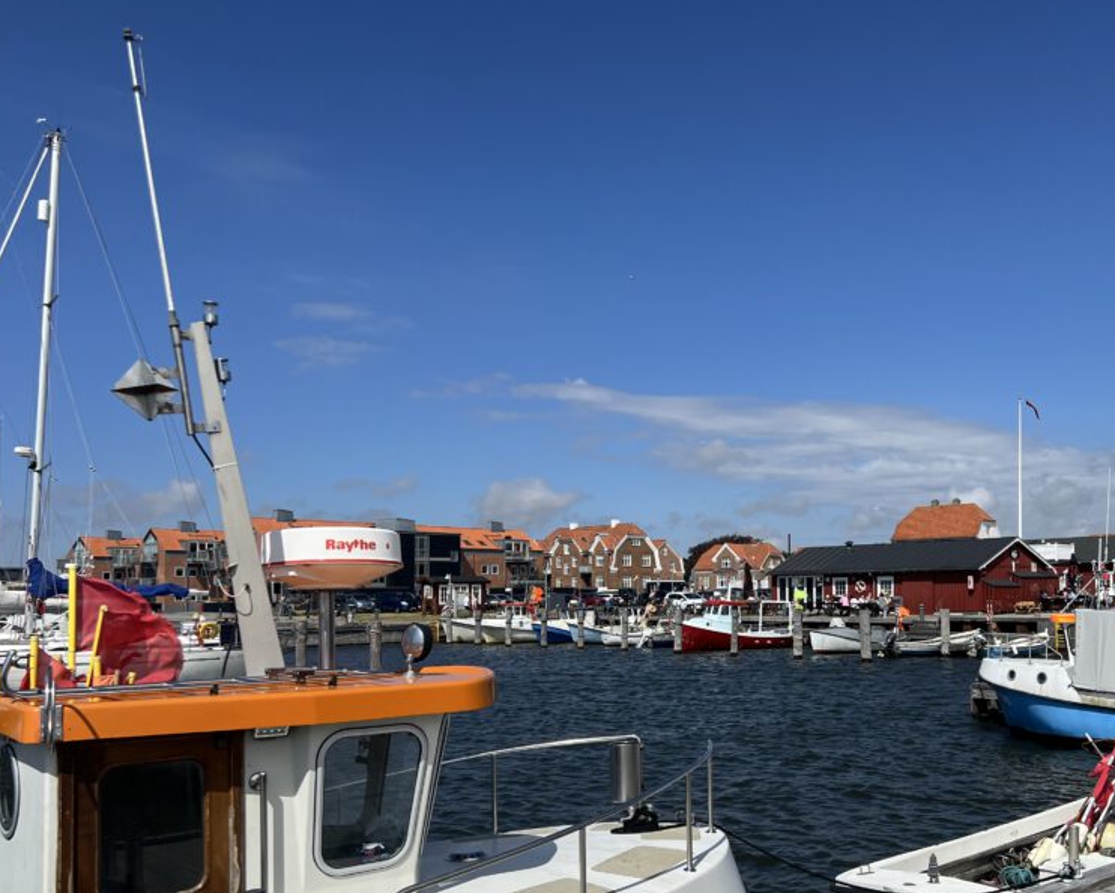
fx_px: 1155
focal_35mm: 35
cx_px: 733
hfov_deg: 50.7
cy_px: 534
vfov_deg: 42.1
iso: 50
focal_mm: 5.7
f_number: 1.5
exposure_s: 1/7463
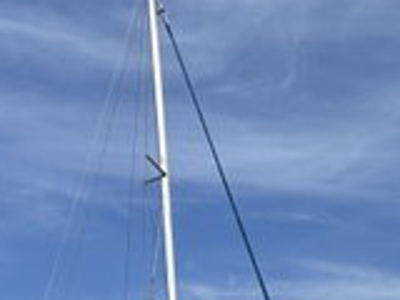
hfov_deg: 23.4
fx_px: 959
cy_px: 472
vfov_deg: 16.0
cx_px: 285
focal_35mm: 83
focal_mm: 5.7
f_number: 1.5
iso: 50
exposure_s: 1/6993
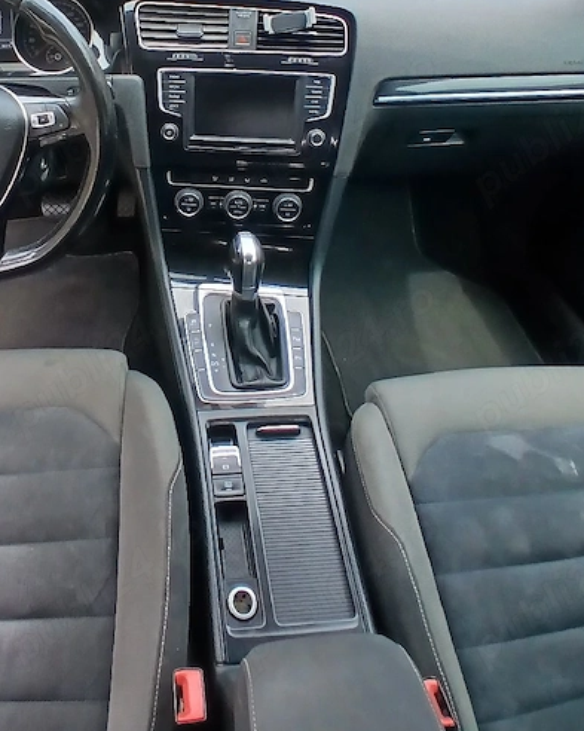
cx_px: 166
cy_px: 162
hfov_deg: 51.5
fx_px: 584
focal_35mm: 27
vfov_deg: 59.8
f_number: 2.2
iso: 50
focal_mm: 1.4
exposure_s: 1/104
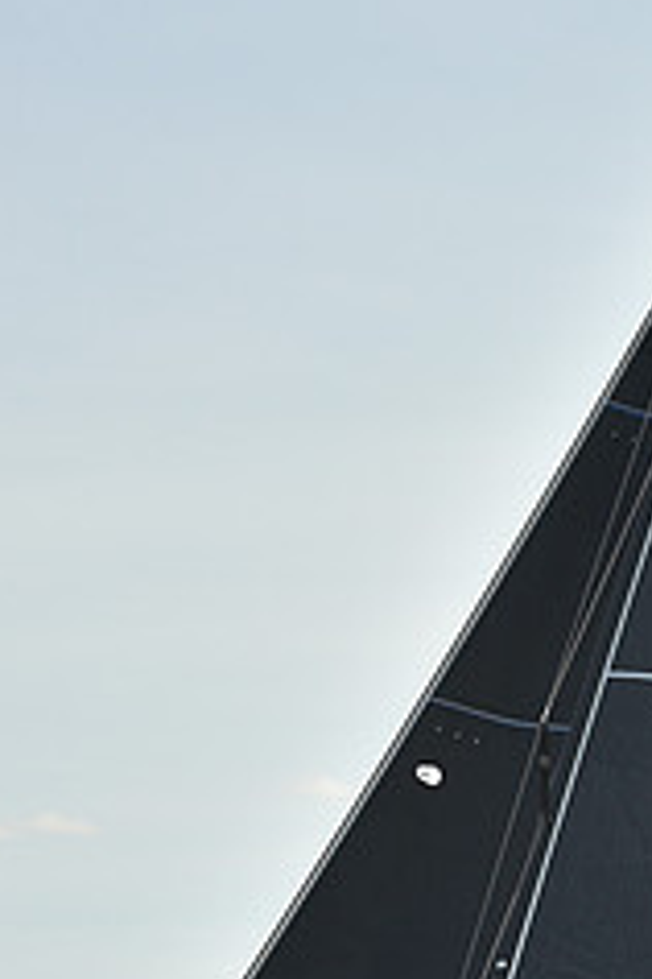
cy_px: 735
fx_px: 4645
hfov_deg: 8.0
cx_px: 452
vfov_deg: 12.0
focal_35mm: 171
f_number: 8
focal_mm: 70
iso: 250
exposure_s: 1/800
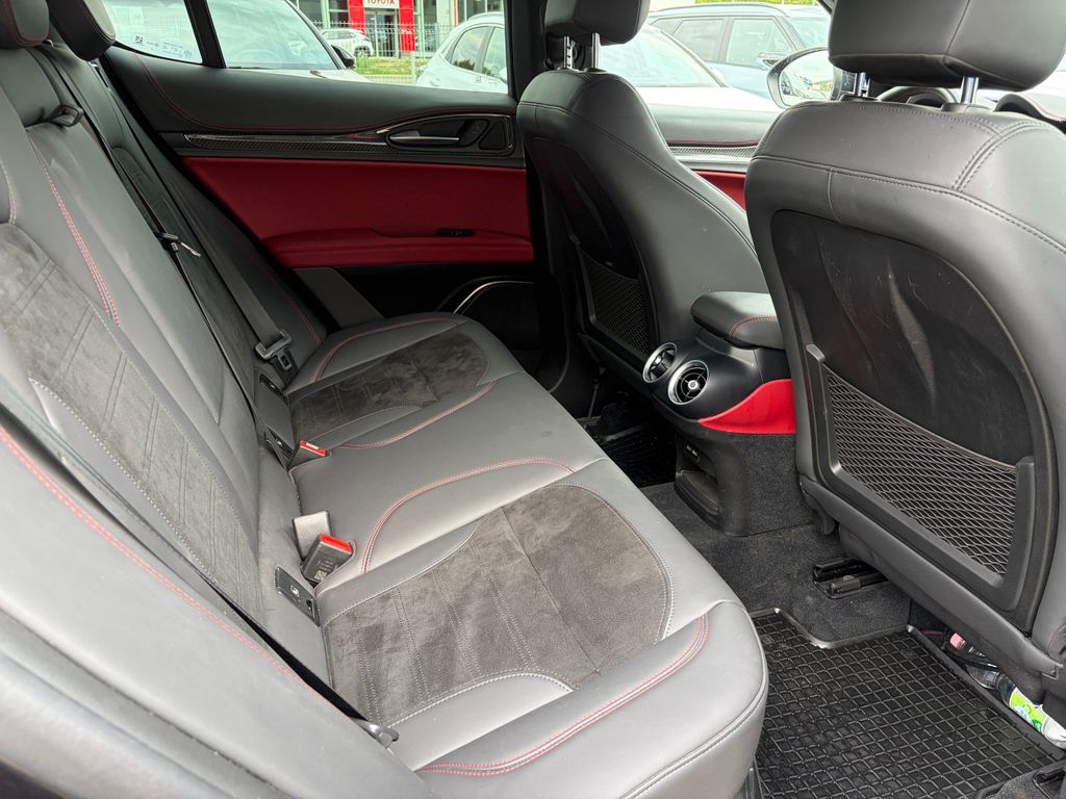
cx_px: 533
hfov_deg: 67.3
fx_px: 801
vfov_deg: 53.1
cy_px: 400
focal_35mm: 26
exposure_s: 1/121
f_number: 1.6
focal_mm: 5.96
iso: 125
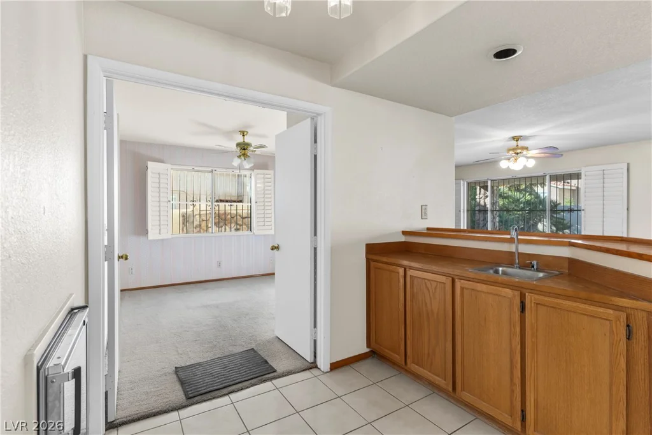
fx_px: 308
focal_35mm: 17
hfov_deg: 93.3
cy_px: 218
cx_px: 326
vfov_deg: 70.5
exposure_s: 1/4
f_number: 8
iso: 400
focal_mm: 17
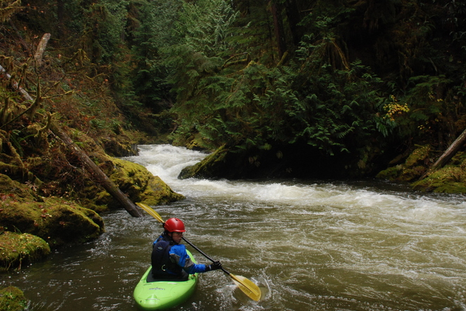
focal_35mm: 36
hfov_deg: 52.9
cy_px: 157
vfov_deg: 36.9
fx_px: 466
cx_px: 266
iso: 500
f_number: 3.8
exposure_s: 1/60
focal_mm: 20
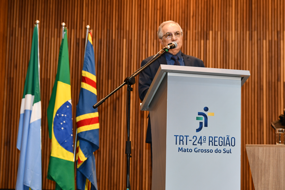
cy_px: 95
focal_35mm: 72
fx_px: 570
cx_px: 142
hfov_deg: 28.1
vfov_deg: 18.9
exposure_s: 1/60
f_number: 2.8
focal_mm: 48
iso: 1100
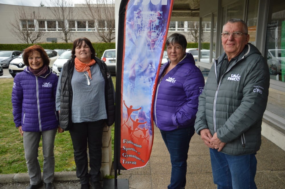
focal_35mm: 33
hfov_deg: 57.3
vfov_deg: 39.9
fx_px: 261
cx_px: 142
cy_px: 94
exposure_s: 1/1000
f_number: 4.5
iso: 400
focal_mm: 22
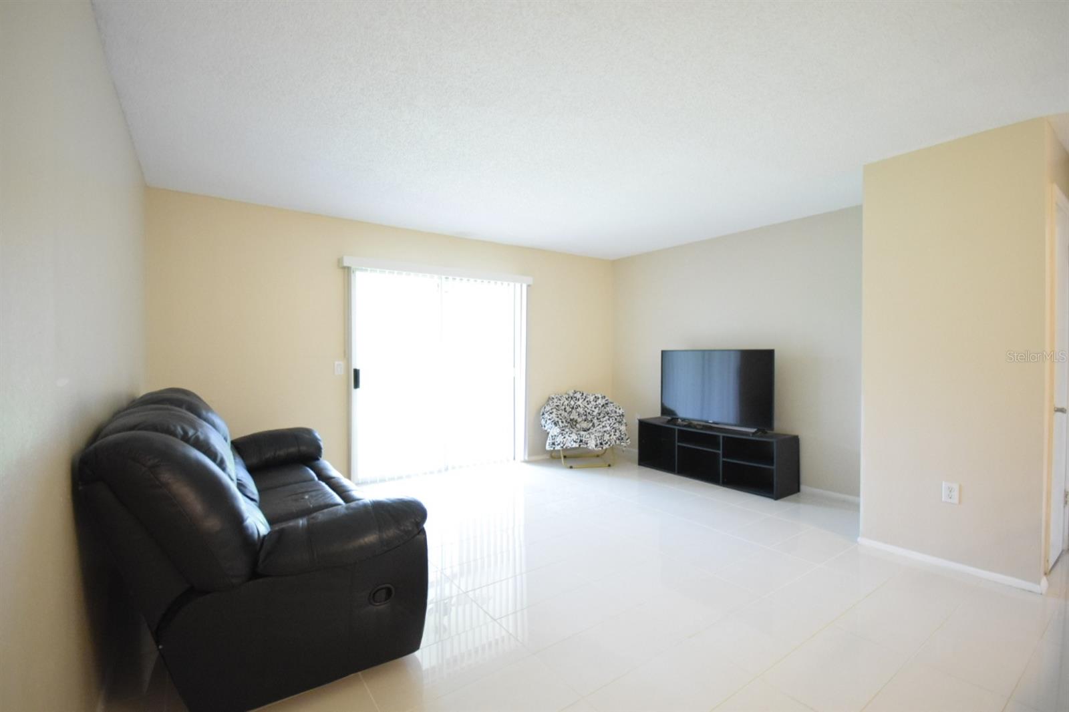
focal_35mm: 15
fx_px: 445
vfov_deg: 77.3
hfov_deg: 100.4
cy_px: 356
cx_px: 534
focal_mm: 10
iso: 3200
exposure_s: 1/50
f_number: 4
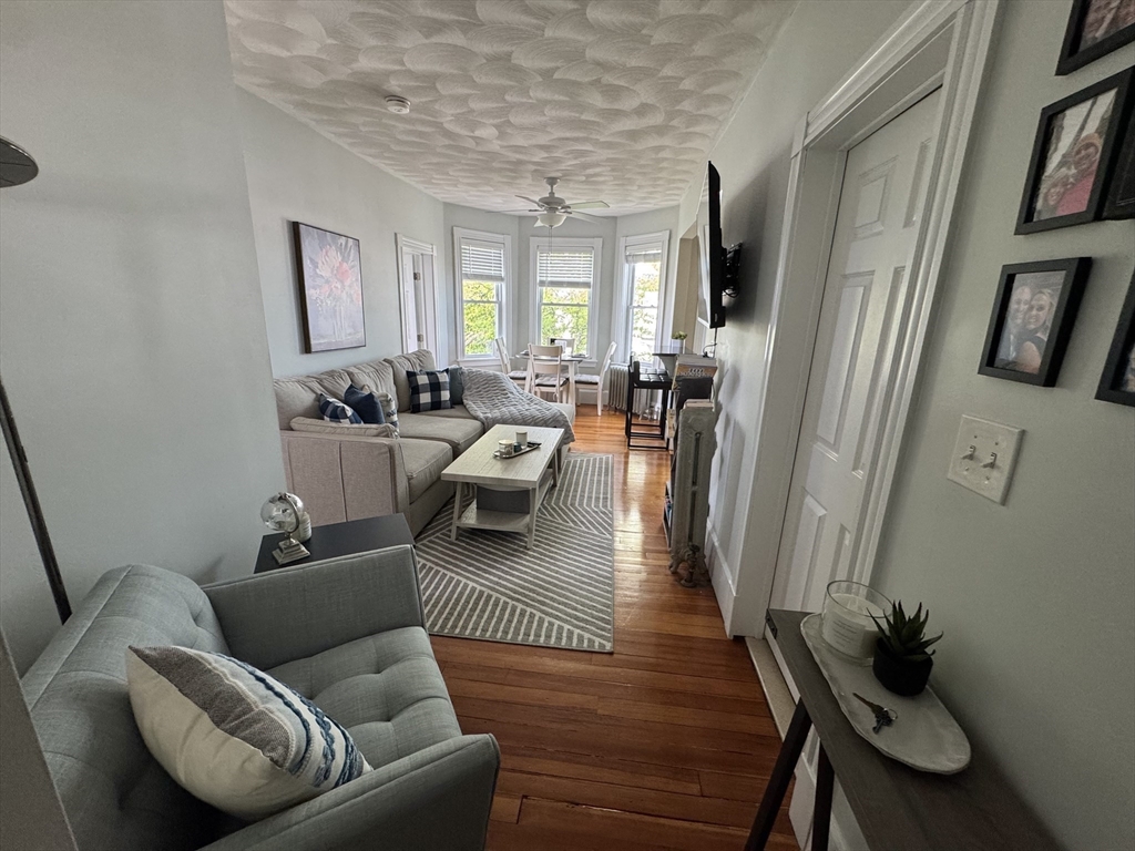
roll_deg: -1.8
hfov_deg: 102.1
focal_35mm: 14
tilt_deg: -15.9
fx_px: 459
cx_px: 568
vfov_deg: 85.7
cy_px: 426
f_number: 2.2
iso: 250
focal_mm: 2.22
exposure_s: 1/60
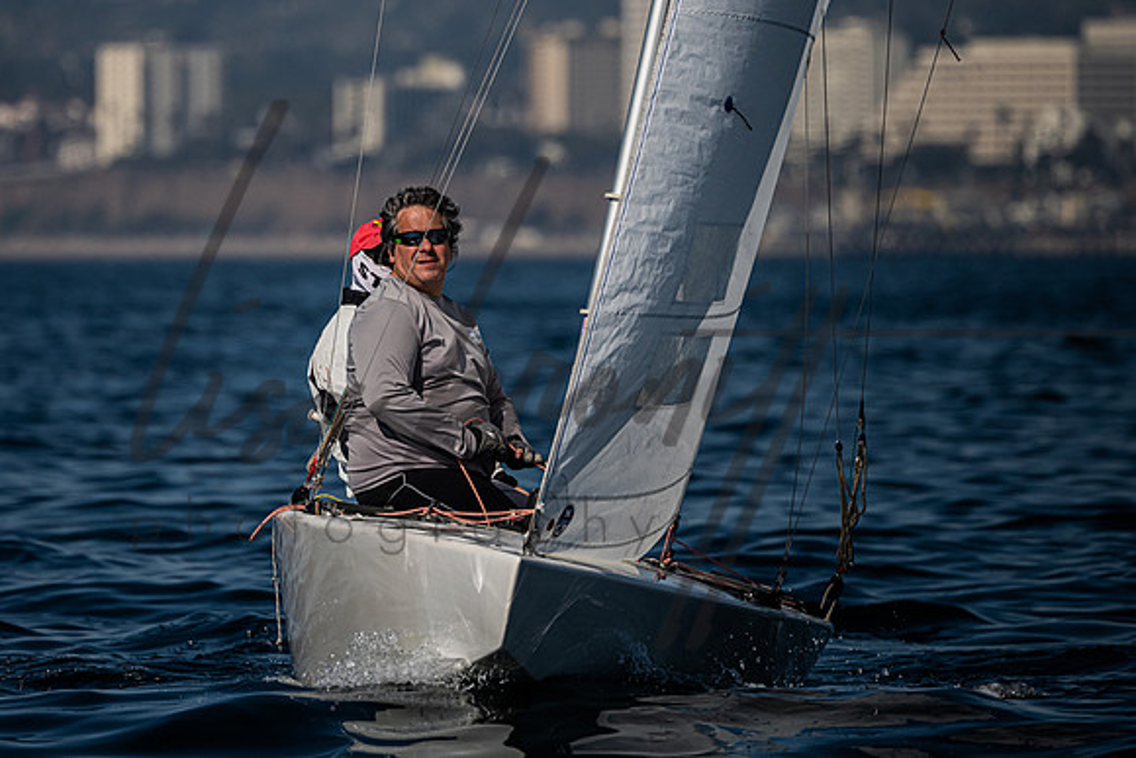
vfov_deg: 2.6
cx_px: 437
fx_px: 16805
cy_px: 261
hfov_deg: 3.9
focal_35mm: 532
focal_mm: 400
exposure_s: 1/8000
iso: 400
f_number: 5.6
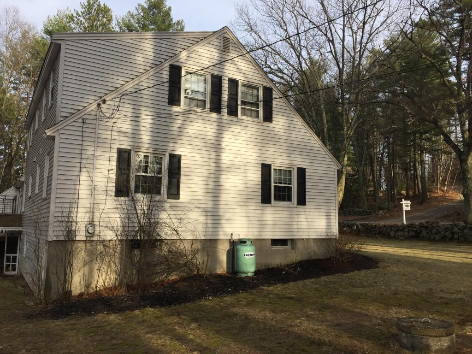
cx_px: 236
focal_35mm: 29
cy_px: 177
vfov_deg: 48.2
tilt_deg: +8.3
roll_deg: -1.2
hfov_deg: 61.7
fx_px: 395
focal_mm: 4.15
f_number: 2.2
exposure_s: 1/760
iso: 32
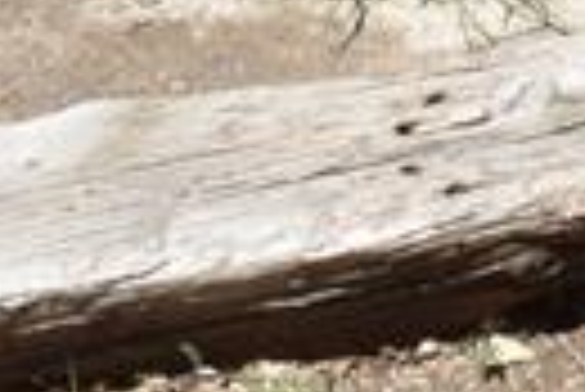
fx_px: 3449
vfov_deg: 5.8
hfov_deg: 9.0
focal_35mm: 212
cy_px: -987
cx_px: 1220
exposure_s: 1/200
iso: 450
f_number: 22
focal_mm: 18
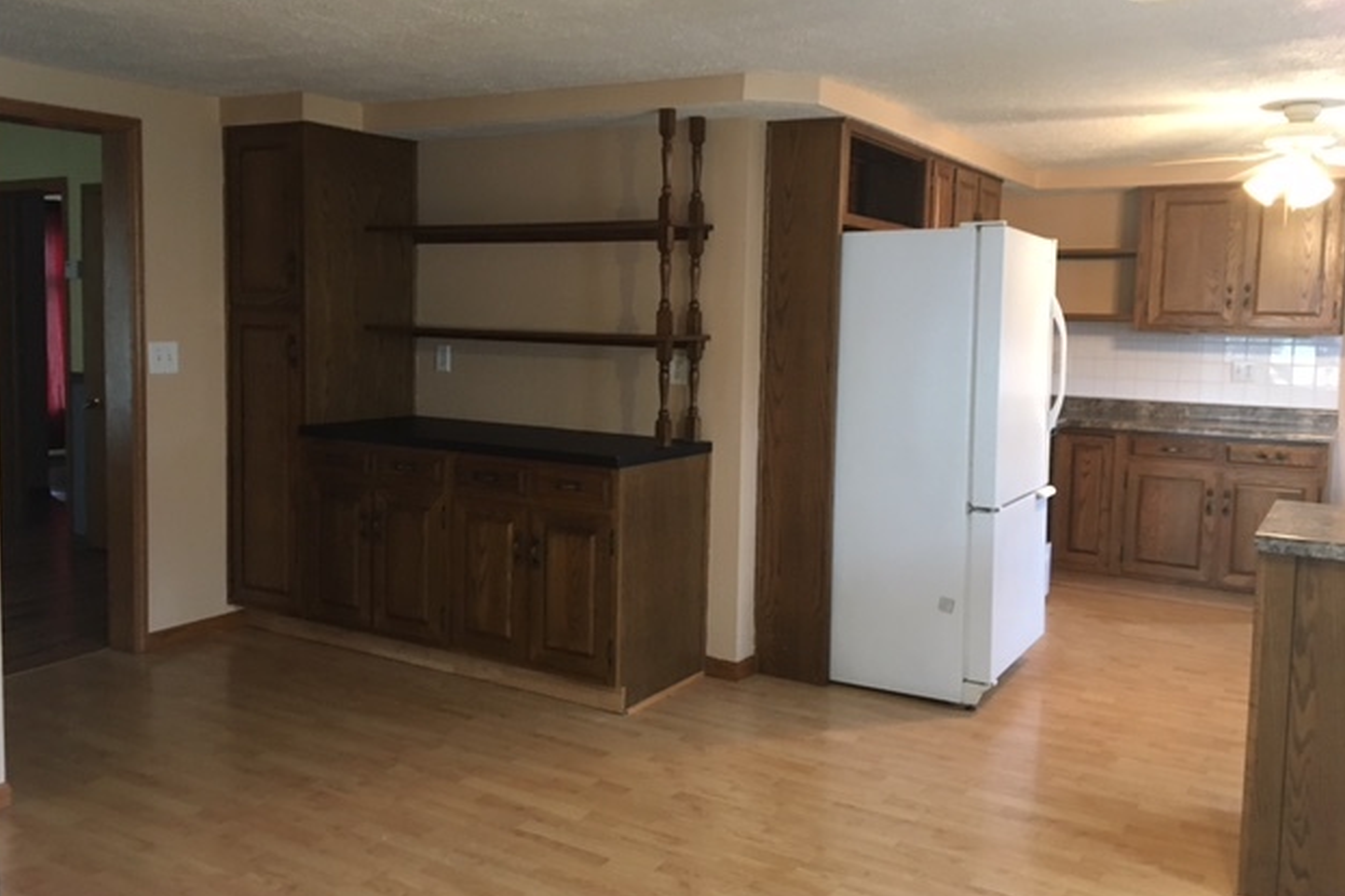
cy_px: 408
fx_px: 1158
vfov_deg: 42.3
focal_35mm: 31
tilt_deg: -4.8
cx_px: 671
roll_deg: -1.7
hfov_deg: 60.3
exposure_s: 1/24
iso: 200
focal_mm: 4.15
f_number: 2.2
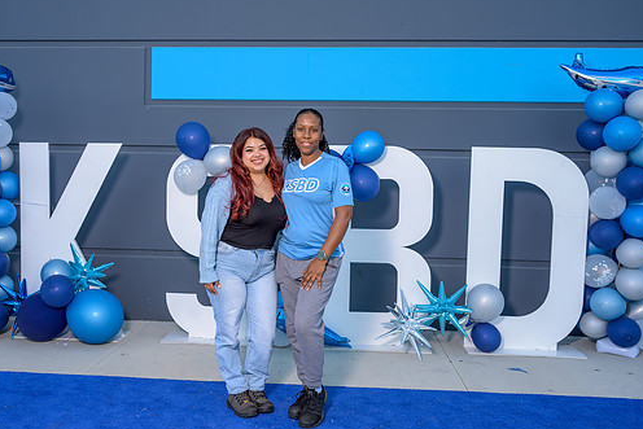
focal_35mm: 35
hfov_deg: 54.3
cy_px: 211
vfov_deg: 37.9
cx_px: 289
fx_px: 625
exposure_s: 1/250
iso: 100
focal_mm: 29
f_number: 4
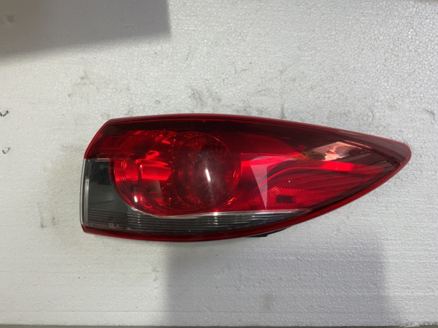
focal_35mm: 29
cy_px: 164
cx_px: 219
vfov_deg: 48.2
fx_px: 367
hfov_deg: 61.7
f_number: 1.8
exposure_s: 1/100
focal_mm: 3
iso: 32
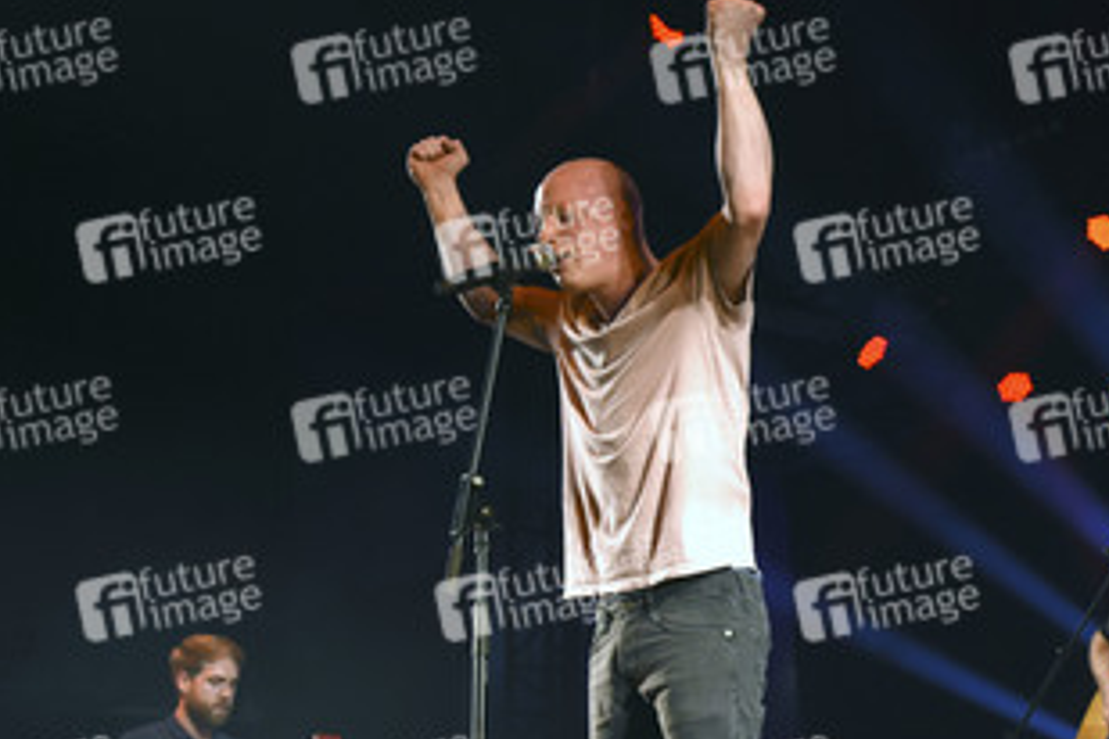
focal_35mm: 70
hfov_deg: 28.5
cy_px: 509
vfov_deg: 19.4
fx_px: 2156
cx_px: 791
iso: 1000
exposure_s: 1/160
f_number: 5.6
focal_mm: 32
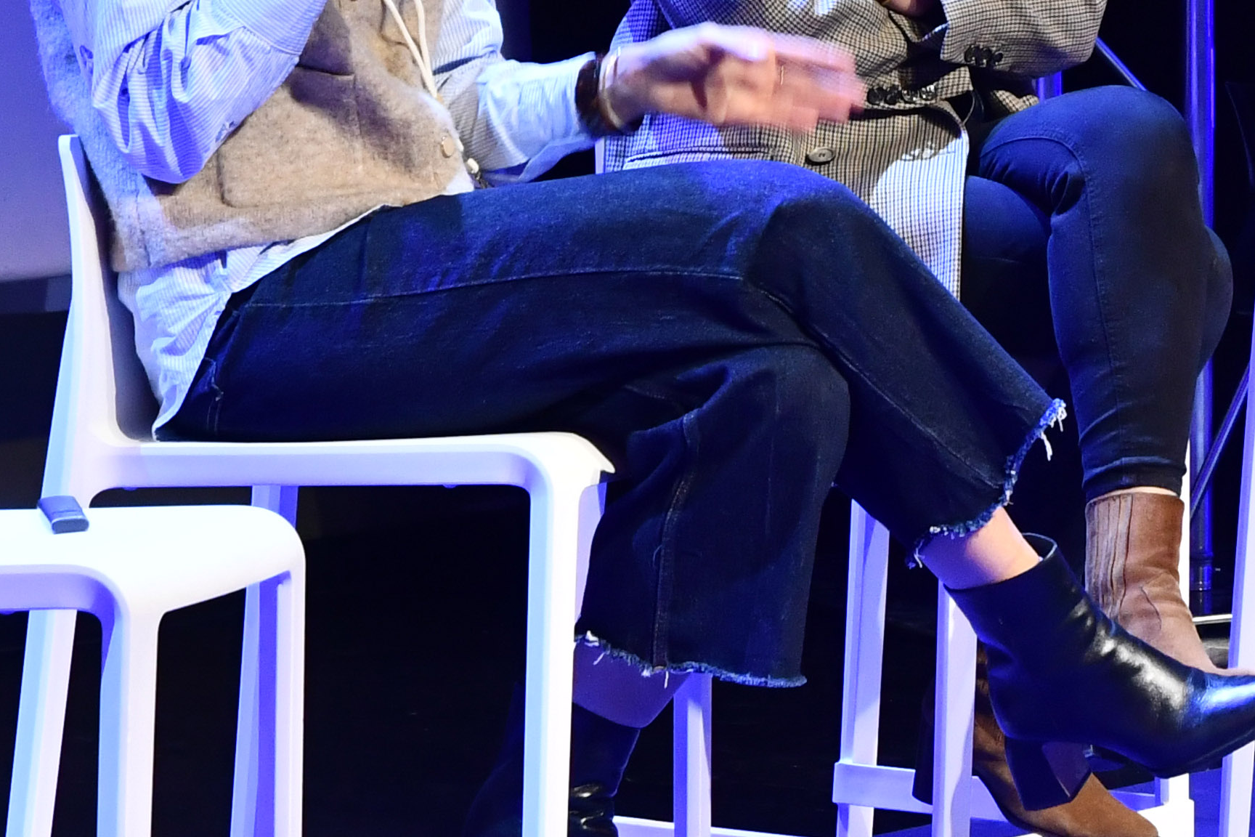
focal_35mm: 232
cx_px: 1824
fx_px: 8087
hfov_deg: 8.7
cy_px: -105
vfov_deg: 5.9
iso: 1600
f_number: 5.6
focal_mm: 48
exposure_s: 1/60
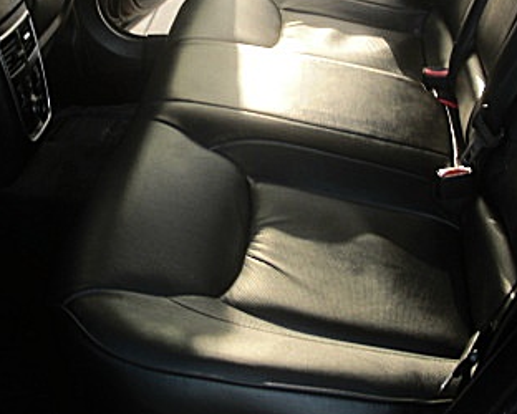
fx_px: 1102
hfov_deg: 26.4
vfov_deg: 20.8
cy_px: 41
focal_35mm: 72
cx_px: 234
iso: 50
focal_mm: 6.3
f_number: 2.8
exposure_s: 1/80
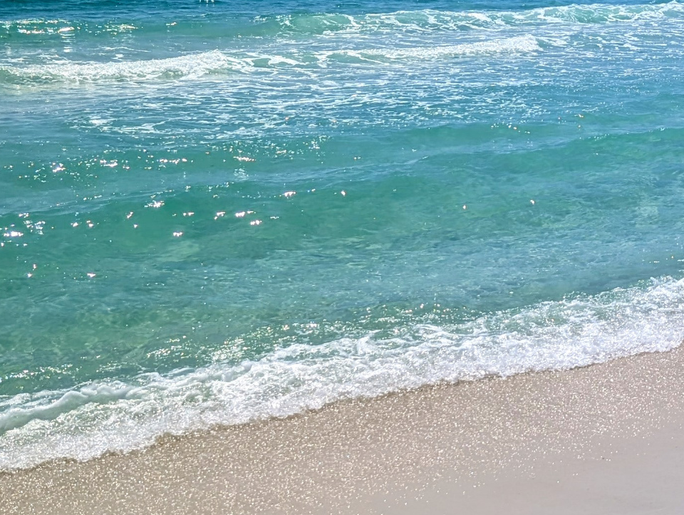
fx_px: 1405
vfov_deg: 20.6
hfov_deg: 23.4
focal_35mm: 71
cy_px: 134
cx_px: 941
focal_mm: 6.9
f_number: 1.68
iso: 26
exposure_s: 1/2786
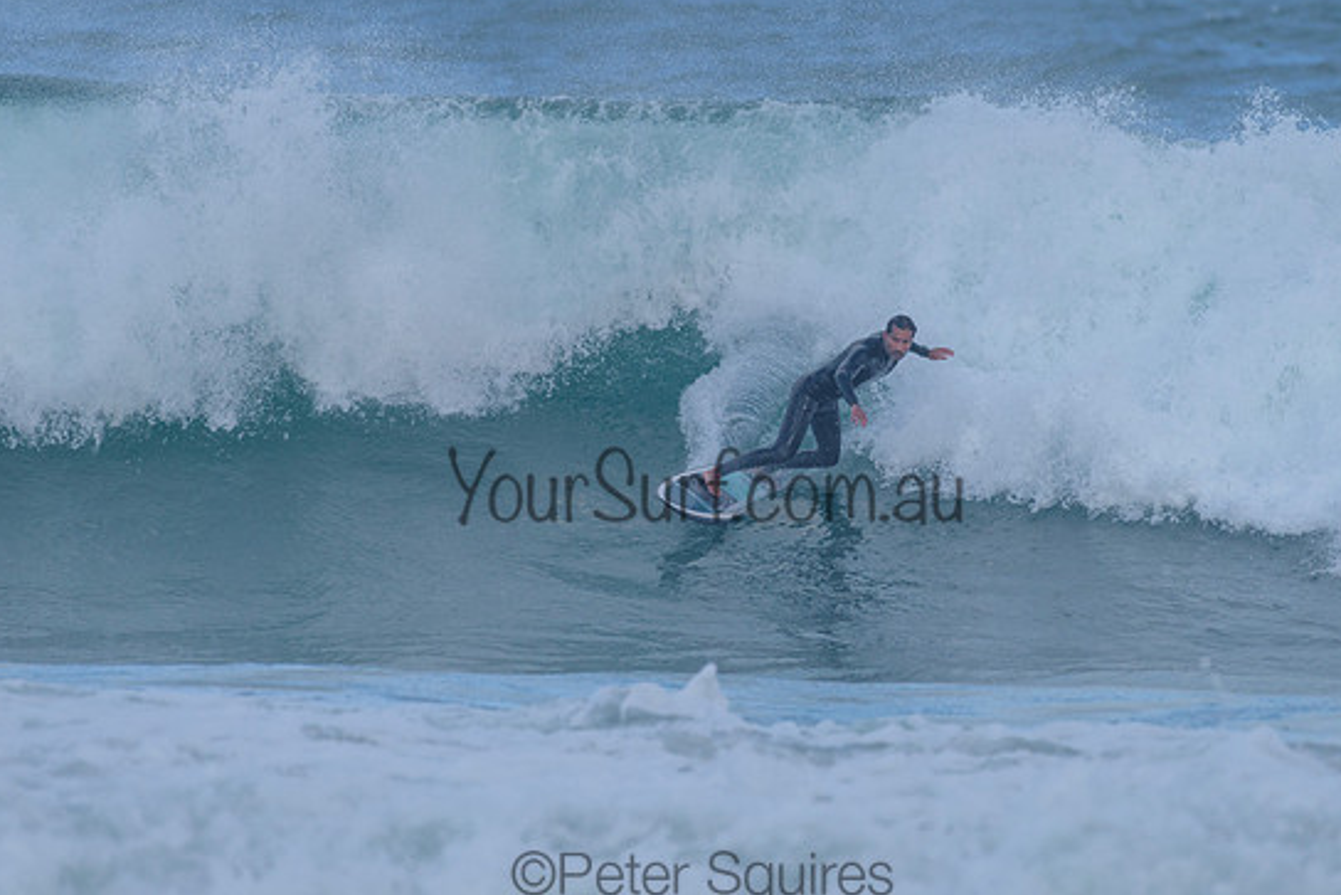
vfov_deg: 2.1
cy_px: 364
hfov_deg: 3.2
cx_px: 770
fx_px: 24329
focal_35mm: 653
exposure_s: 1/2000
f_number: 5.6
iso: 360
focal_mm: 500
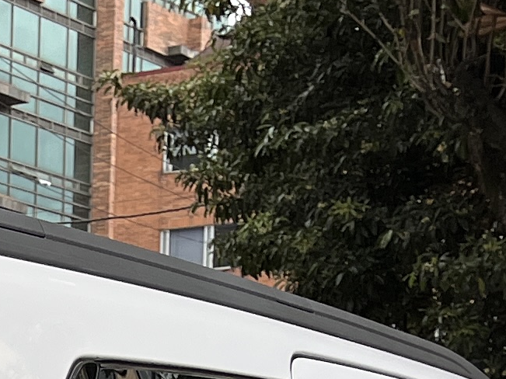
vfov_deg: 8.0
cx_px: -298
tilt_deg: -11.3
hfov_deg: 11.6
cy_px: 1108
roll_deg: +0.5
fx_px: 2353
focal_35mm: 161
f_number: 1.6
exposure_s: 1/878
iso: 50
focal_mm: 5.1
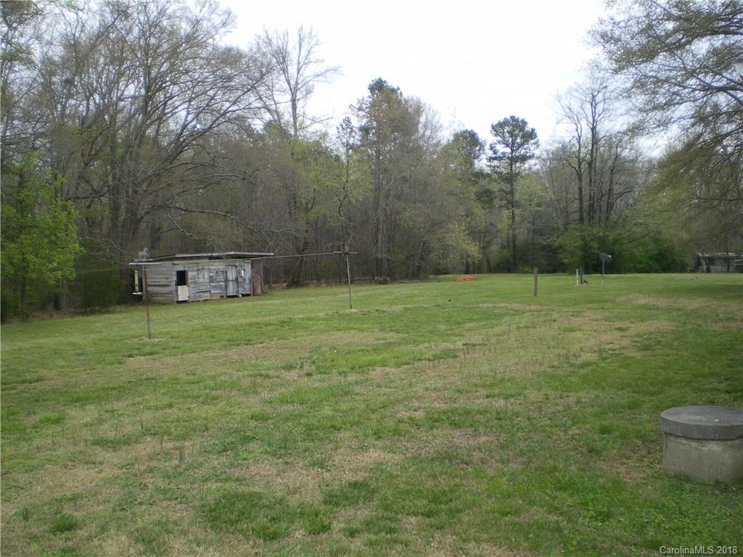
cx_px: 372
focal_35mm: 38
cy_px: 278
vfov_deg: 37.7
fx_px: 816
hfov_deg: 49.0
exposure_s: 1/160
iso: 64
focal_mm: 6.3
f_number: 3.1
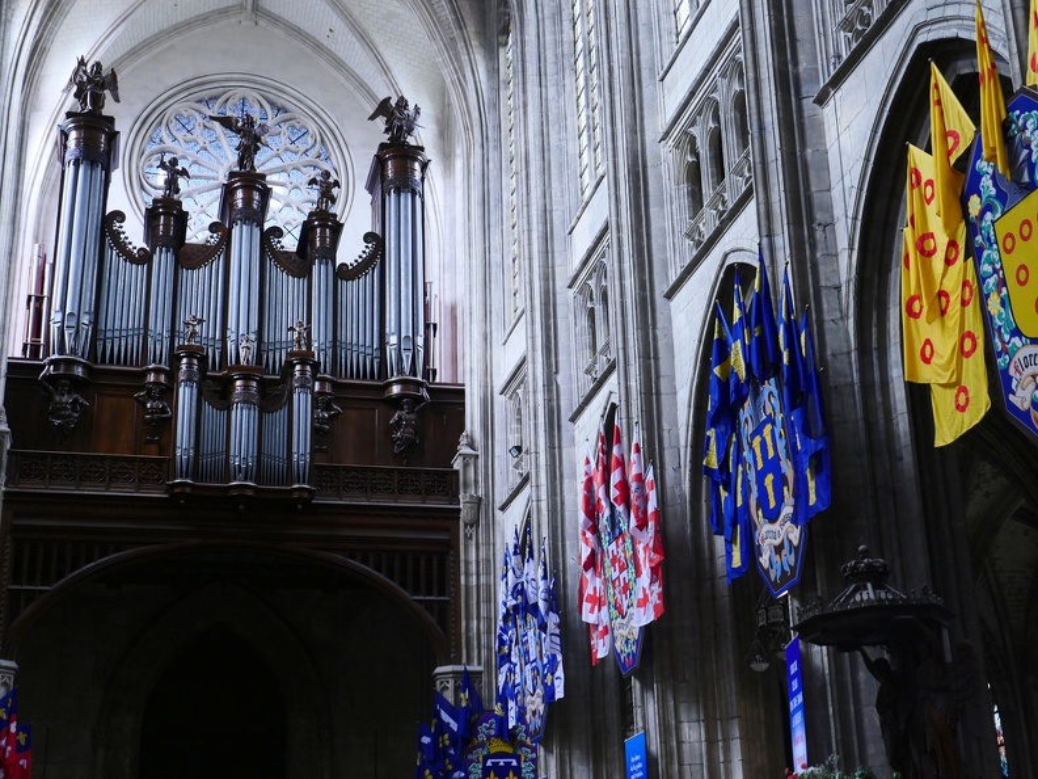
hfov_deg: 36.8
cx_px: 519
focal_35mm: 52
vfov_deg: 28.0
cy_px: 390
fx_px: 1559
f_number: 2.8
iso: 1600
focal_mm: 26
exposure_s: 1/60
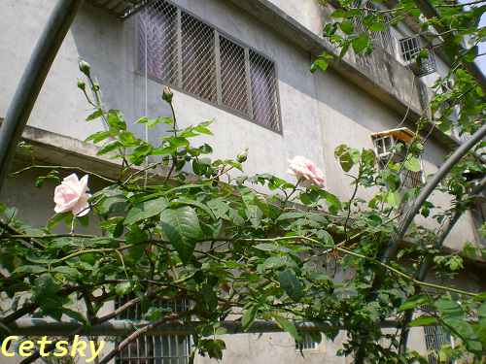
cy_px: 182
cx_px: 243
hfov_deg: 49.0
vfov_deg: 37.7
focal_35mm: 38
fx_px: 534
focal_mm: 6.3
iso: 50
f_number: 4.6
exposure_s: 1/223
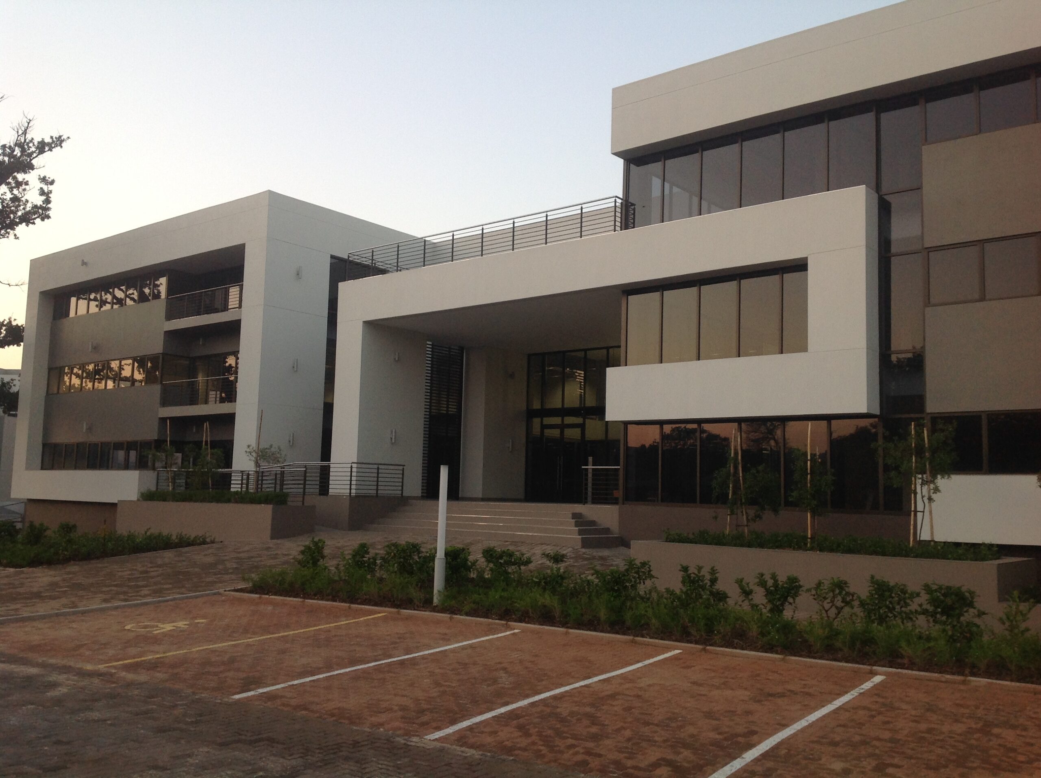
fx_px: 1051
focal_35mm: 35
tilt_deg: +6.5
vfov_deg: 40.6
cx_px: 520
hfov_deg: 52.7
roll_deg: -1.7
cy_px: 389
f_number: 2.4
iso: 64
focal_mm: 4.28
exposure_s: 1/120
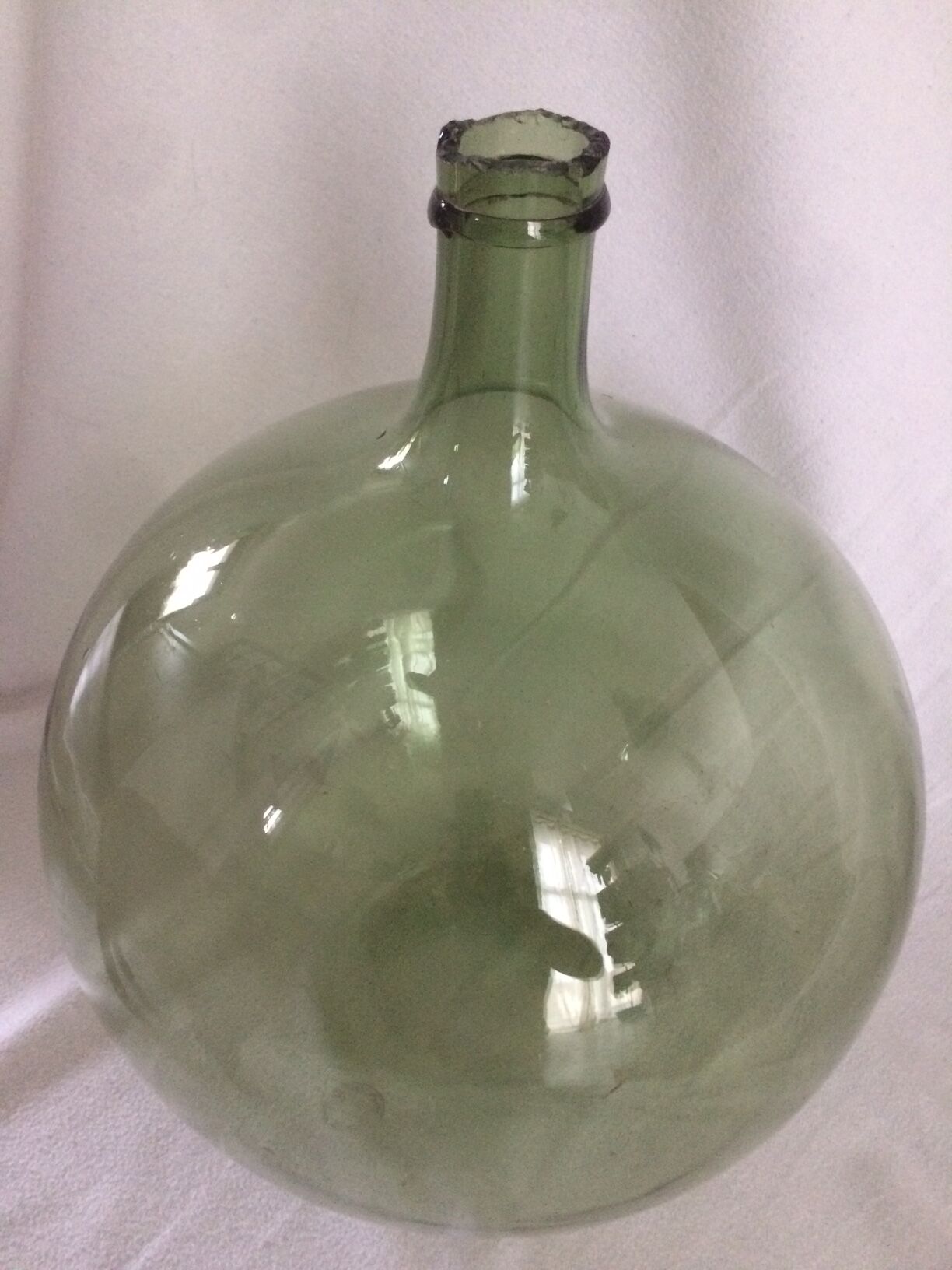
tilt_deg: -44.0
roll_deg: -1.0
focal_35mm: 29
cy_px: 635
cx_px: 476
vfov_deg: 61.7
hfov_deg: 48.2
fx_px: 1063
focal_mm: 4.15
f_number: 2.2
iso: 320
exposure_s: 1/17
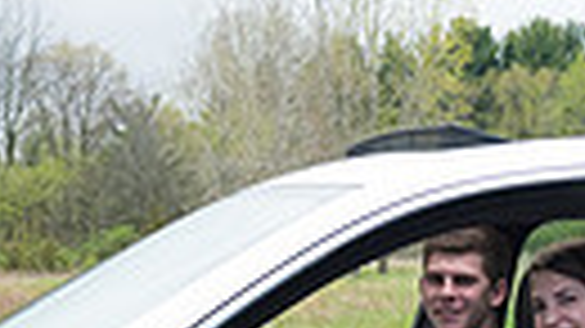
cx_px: 436
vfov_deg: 8.4
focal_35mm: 140
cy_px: 573
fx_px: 2171
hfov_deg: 15.3
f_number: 7.1
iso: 1250
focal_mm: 30
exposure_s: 1/800
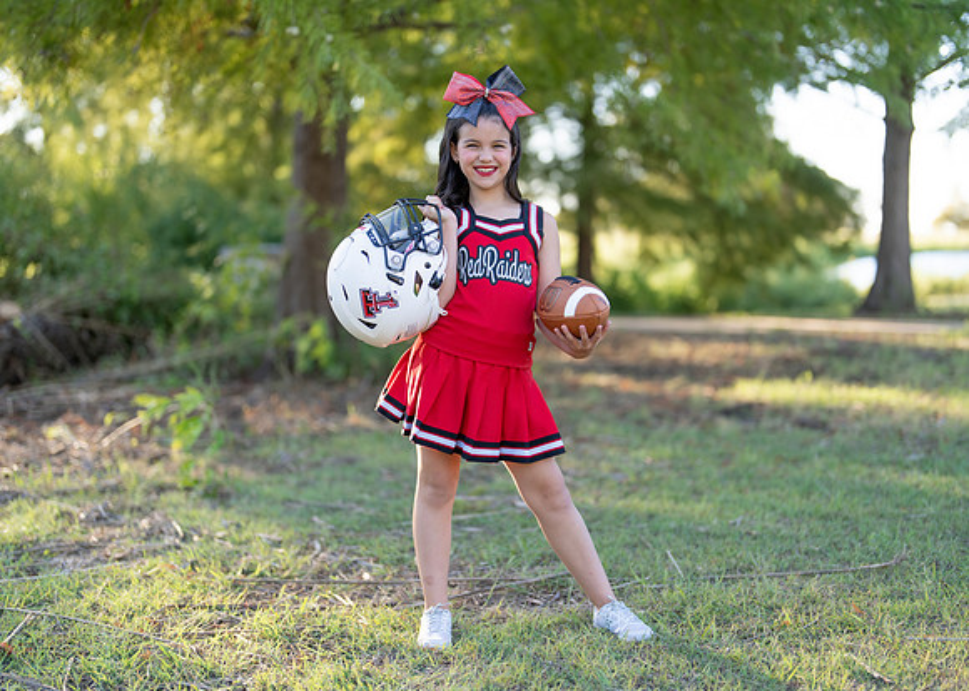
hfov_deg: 36.6
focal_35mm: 53
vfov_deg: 26.6
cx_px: 484
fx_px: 1463
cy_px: 346
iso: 100
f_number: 1.2
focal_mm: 50
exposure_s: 1/1000
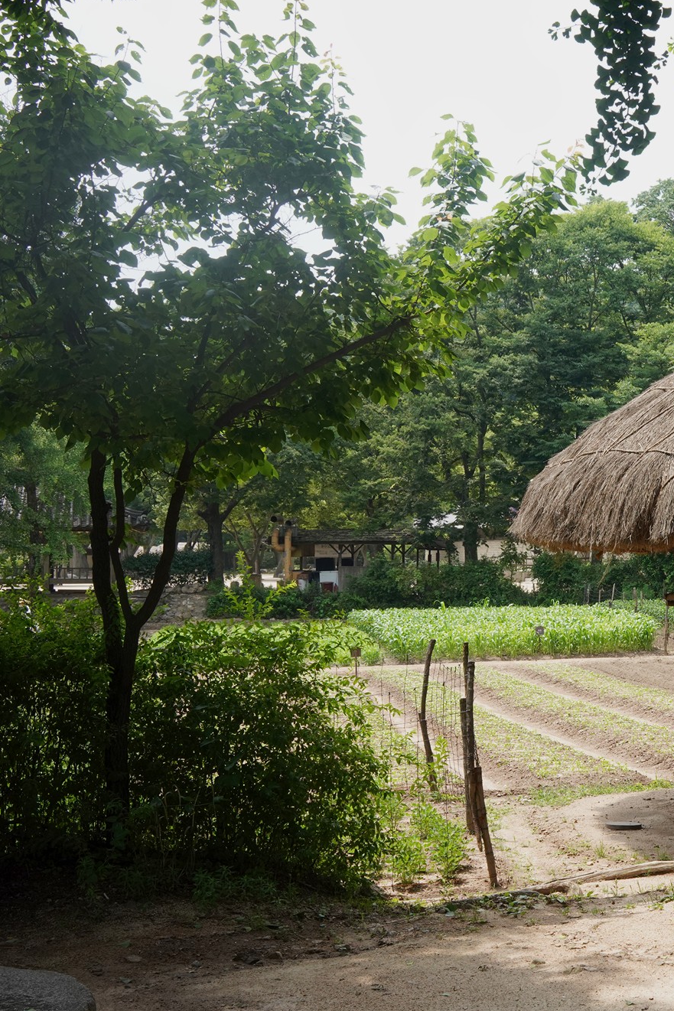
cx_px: 691
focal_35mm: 53
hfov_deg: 24.3
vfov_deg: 37.5
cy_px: 507
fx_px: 1488
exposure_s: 1/200
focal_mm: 35
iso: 800
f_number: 14
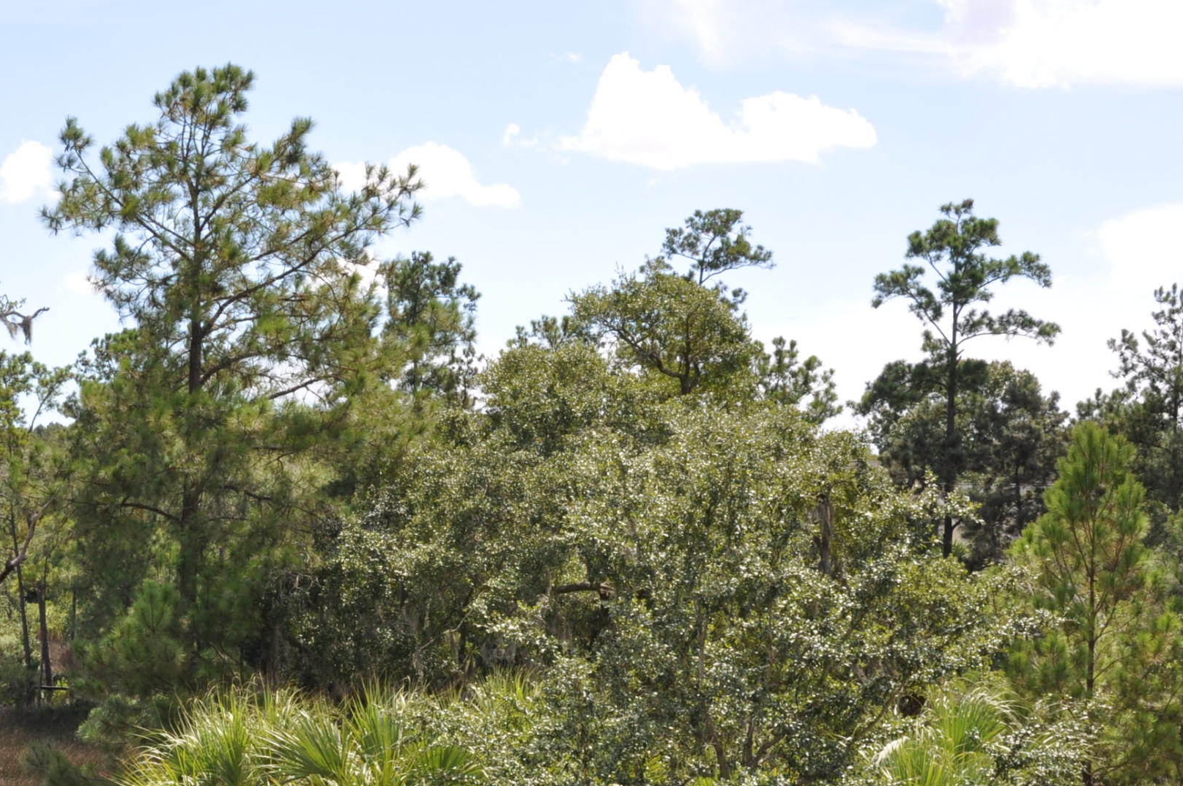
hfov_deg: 25.7
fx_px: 2560
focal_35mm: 78
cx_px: 312
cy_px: 555
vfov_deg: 17.4
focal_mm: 28
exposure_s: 1/200
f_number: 14
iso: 320
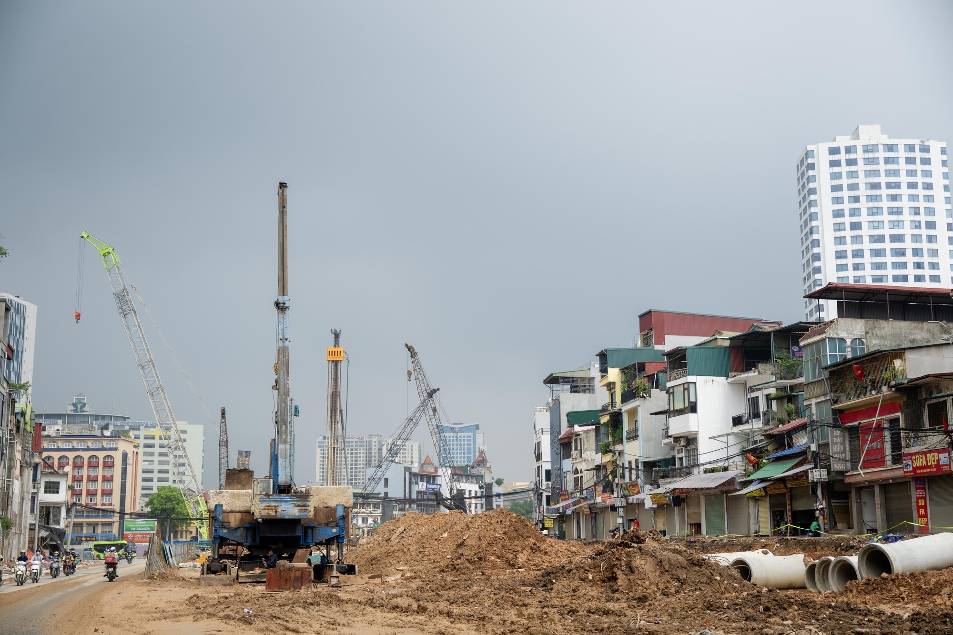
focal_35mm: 43
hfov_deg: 45.4
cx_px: 476
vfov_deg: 31.2
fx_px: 1138
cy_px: 318
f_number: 3.2
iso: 100
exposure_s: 1/1000
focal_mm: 43
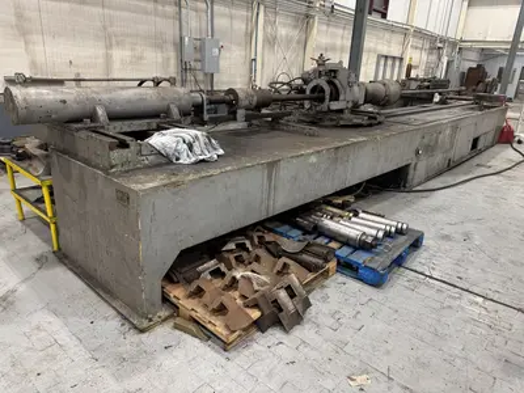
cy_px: 196
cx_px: 262
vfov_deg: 56.8
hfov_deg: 71.6
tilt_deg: -20.1
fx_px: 363
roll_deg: -3.5
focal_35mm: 24
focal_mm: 6.76
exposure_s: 1/60
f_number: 1.78
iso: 200
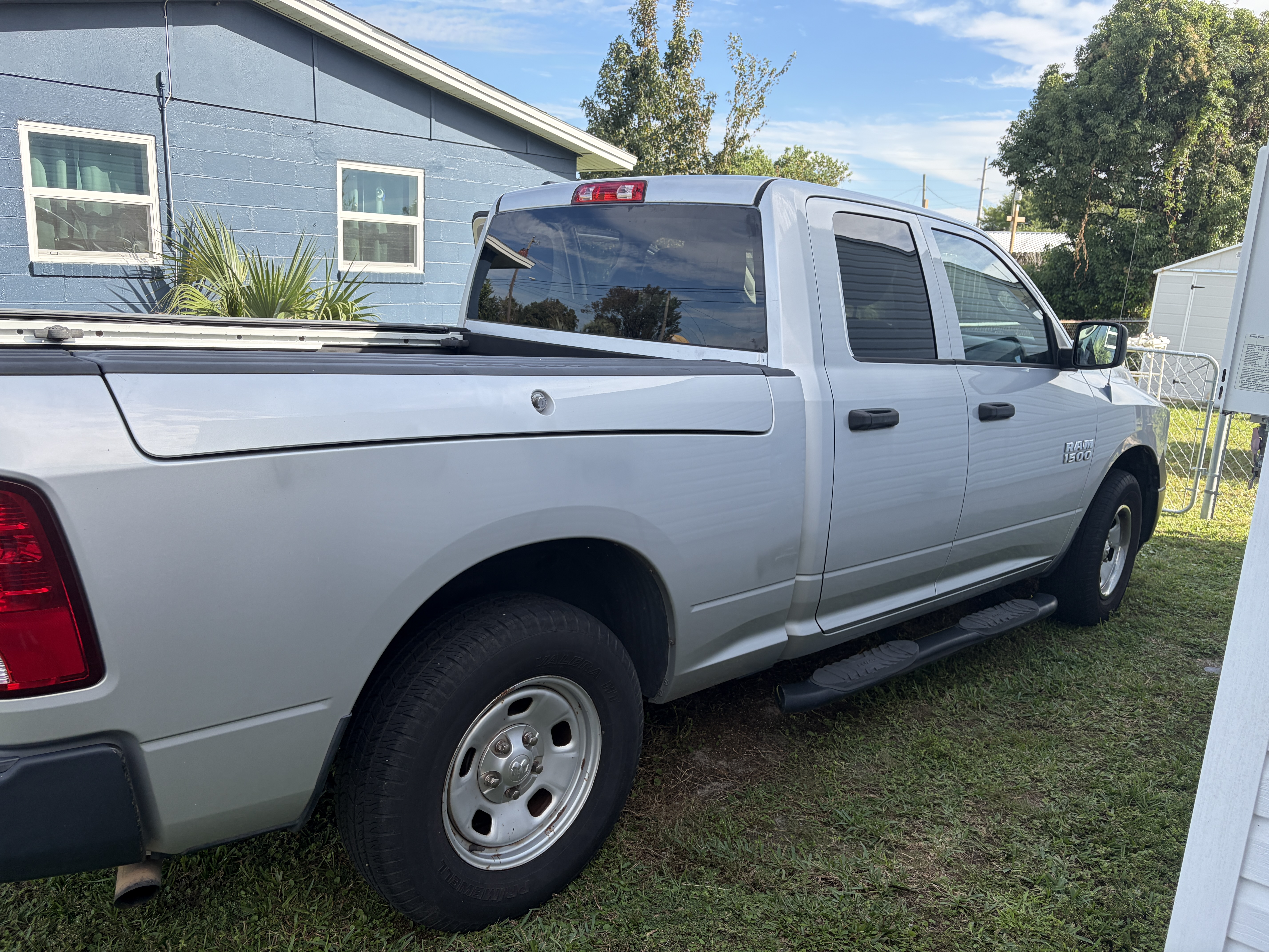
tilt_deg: -12.3
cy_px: 476
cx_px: 634
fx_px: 953
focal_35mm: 26
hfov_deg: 67.3
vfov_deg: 53.1
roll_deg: -1.8
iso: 50
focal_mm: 5.96
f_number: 1.6
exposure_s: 1/973
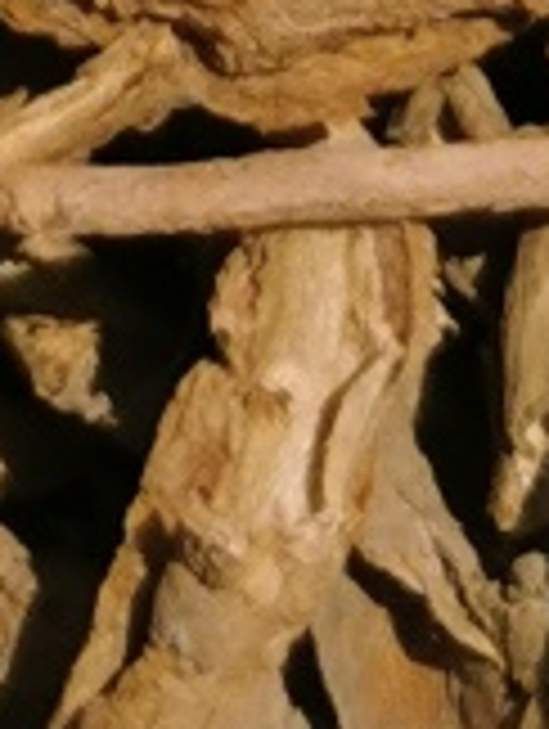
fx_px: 10967
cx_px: -234
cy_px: -1447
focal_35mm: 520
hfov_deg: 2.9
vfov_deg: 3.7
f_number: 1.8
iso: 50
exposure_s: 1/6803
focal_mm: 5.58
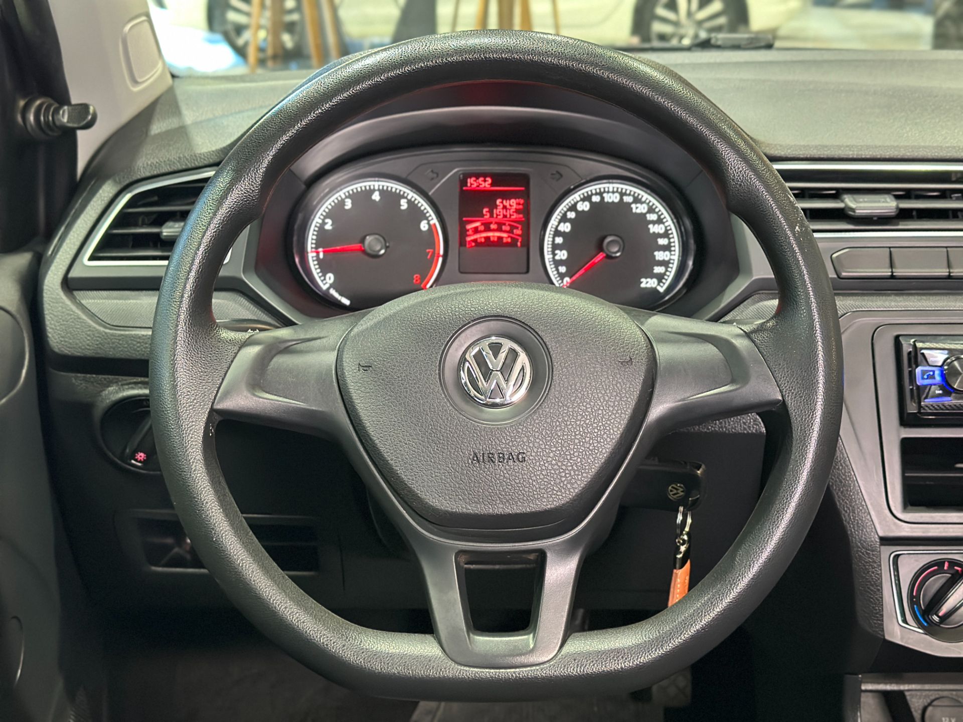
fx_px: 1335
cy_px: 361
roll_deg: -0.3
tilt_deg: -20.6
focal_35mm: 48
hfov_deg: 39.7
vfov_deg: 30.3
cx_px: 482
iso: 640
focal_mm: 6.86
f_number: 1.78
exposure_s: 1/40
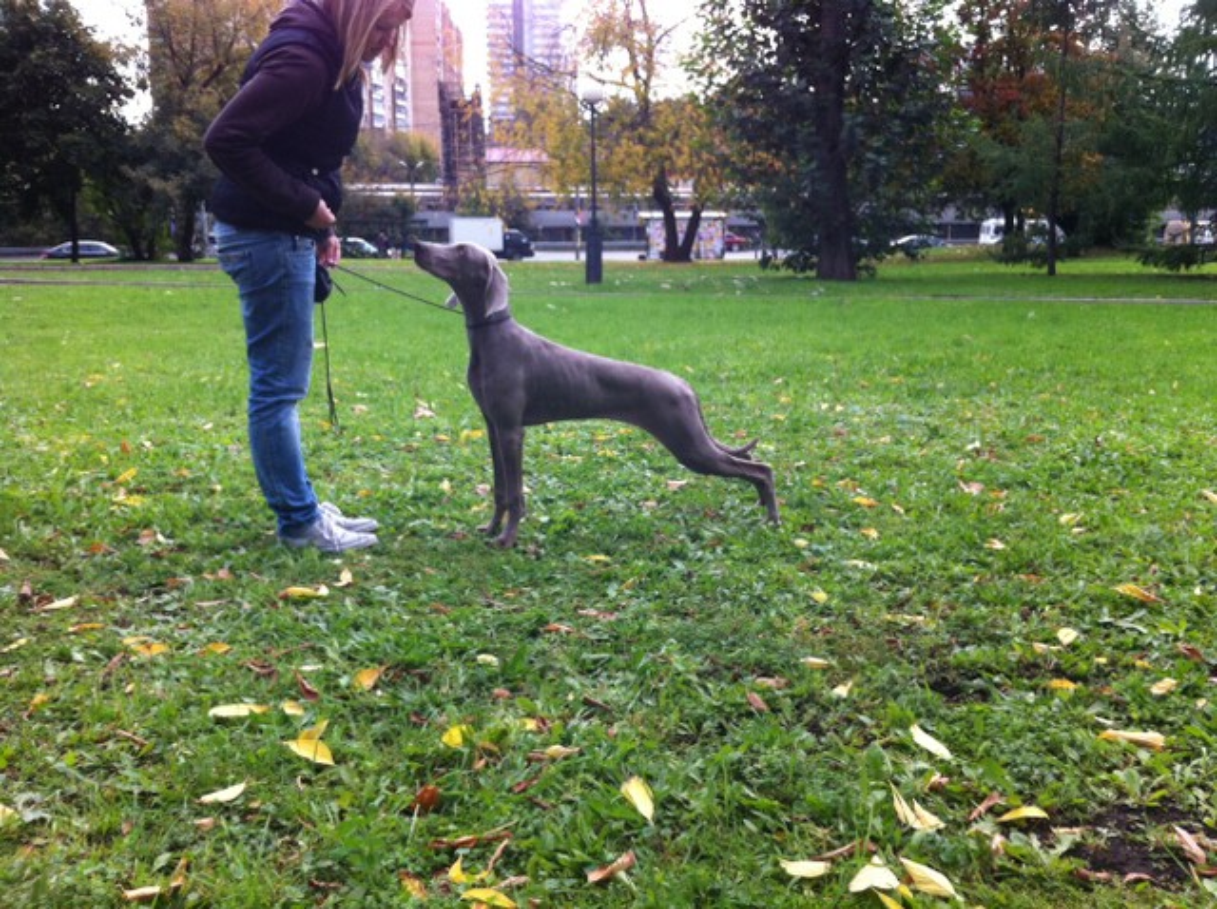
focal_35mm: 35
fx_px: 1229
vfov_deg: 40.6
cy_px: 454
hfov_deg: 52.7
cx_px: 608
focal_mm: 3.85
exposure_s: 1/175
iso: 80
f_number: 2.8
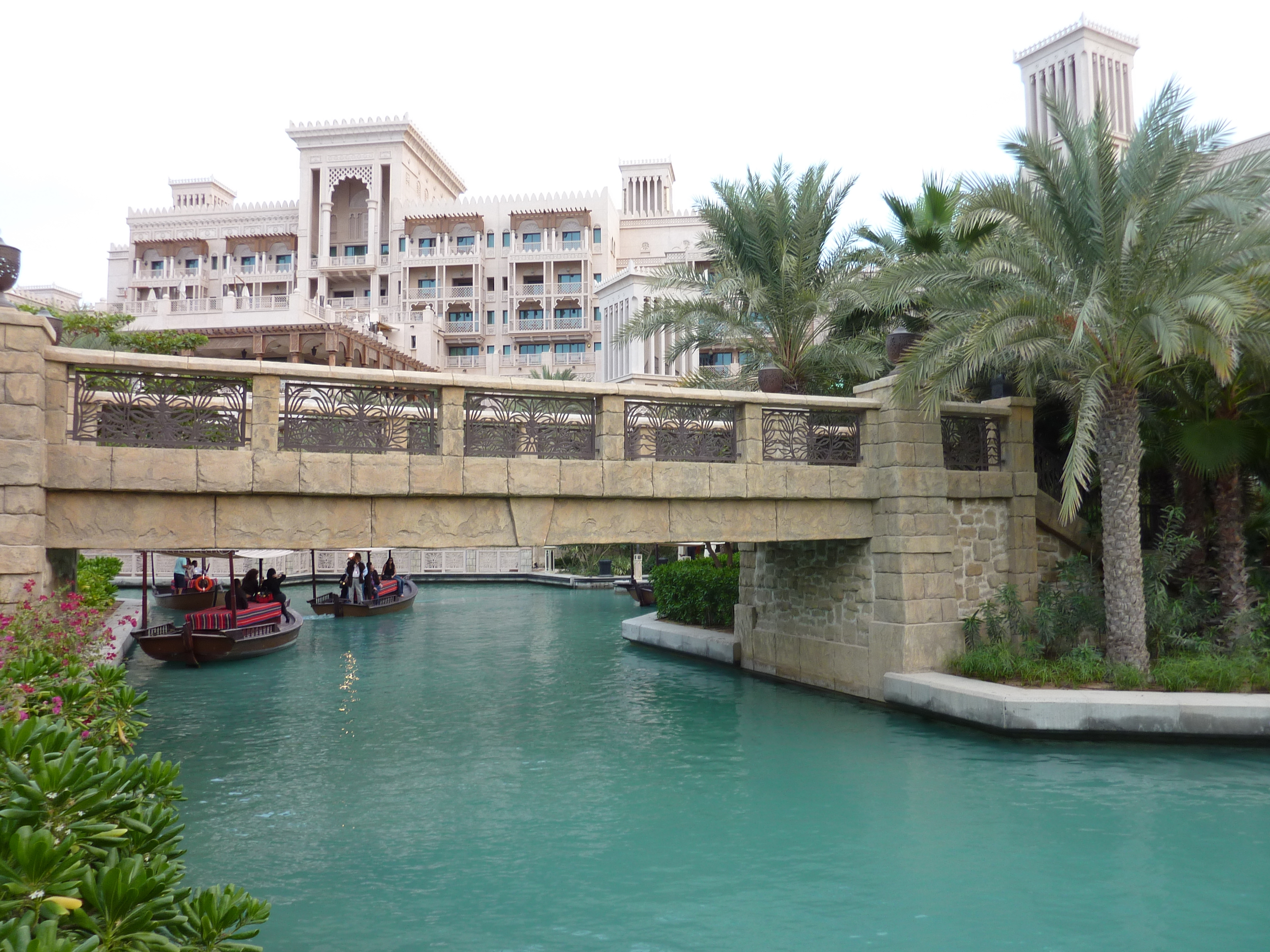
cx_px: 635
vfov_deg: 54.9
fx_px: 917
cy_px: 476
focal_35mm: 25
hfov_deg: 69.4
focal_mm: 4.1
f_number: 3.3
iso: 80
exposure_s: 1/80
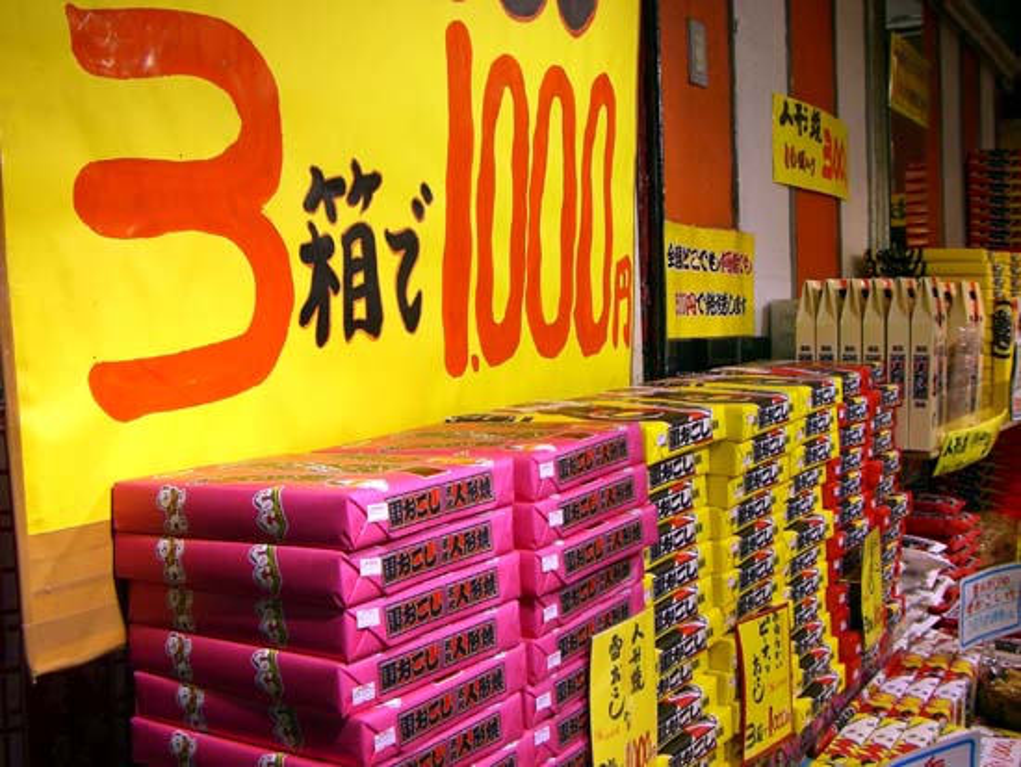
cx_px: 510
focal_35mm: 38
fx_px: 1121
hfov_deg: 49.0
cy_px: 384
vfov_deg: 37.7
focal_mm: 6.2
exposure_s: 1/100
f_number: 4.3
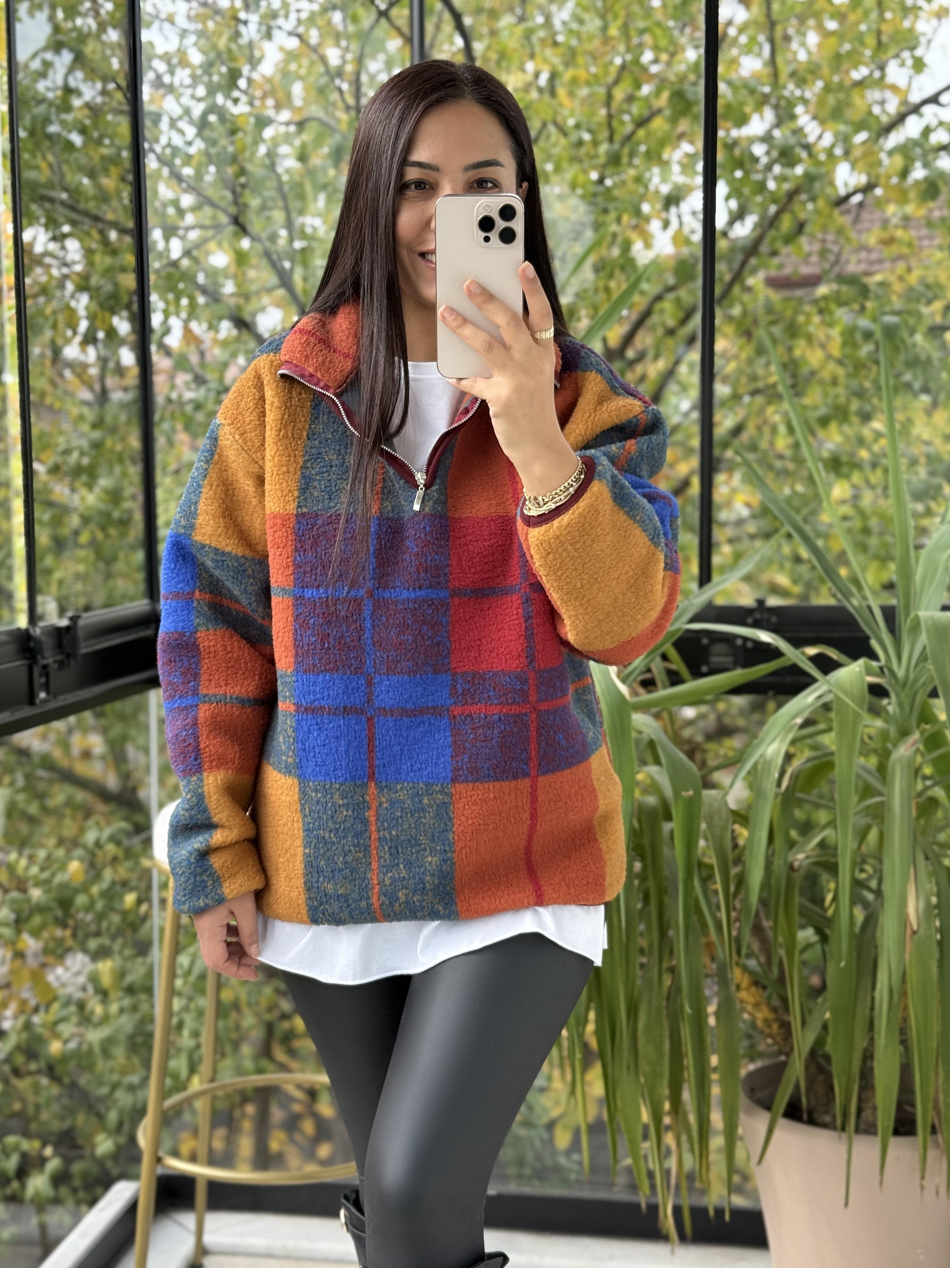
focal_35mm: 49
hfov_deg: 29.7
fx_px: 1793
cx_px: 470
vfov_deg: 38.9
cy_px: 630
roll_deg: +0.6
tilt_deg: -17.5
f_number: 1.78
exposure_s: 1/242
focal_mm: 6.76
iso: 80
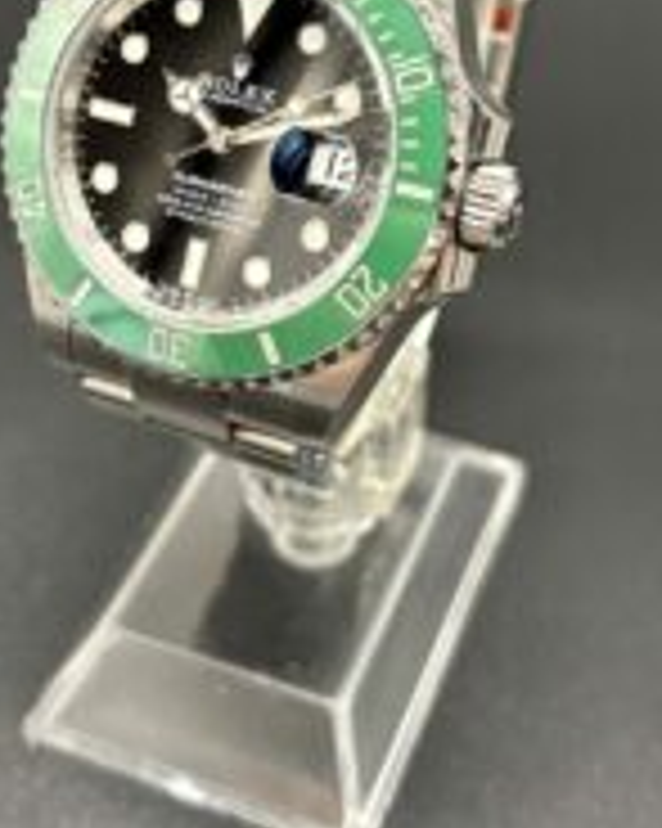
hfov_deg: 23.8
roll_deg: +1.8
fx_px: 1569
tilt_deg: -33.6
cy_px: 187
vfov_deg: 29.0
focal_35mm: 64
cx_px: 259
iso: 500
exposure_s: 1/53
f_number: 1.6
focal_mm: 5.96
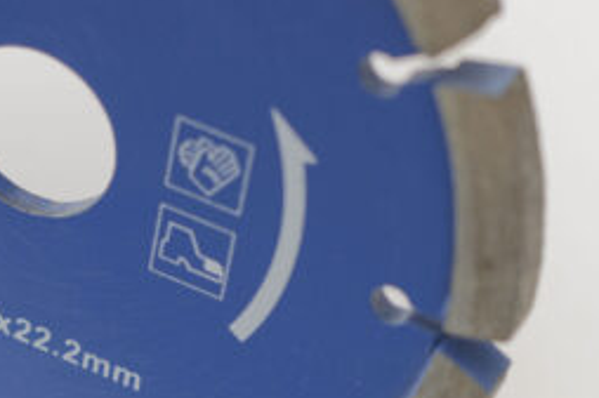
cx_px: 281
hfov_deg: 11.6
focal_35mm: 177
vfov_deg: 7.7
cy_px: 412
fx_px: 2943
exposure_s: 1/320
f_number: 3.5
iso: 200
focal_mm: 50
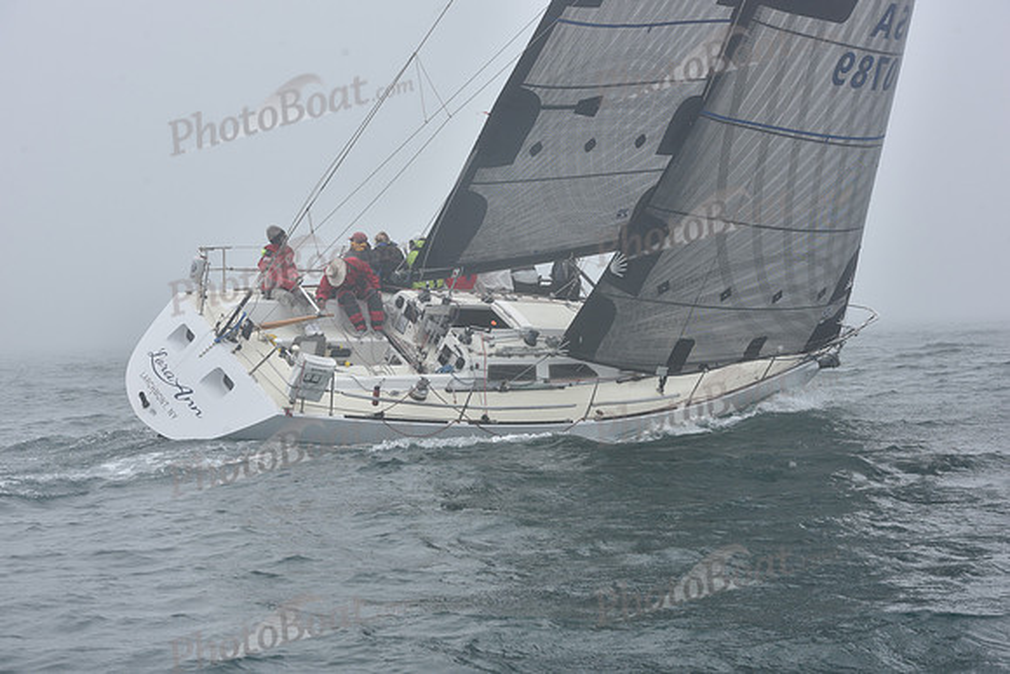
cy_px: 337
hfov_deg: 28.8
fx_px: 1964
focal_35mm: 70
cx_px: 505
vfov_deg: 19.5
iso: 250
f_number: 10
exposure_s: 1/800
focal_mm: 70
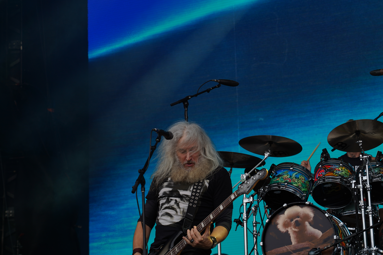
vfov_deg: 13.0
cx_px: 192
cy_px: 128
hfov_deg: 19.5
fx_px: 1117
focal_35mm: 105
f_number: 5.6
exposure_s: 1/250
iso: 100
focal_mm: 105
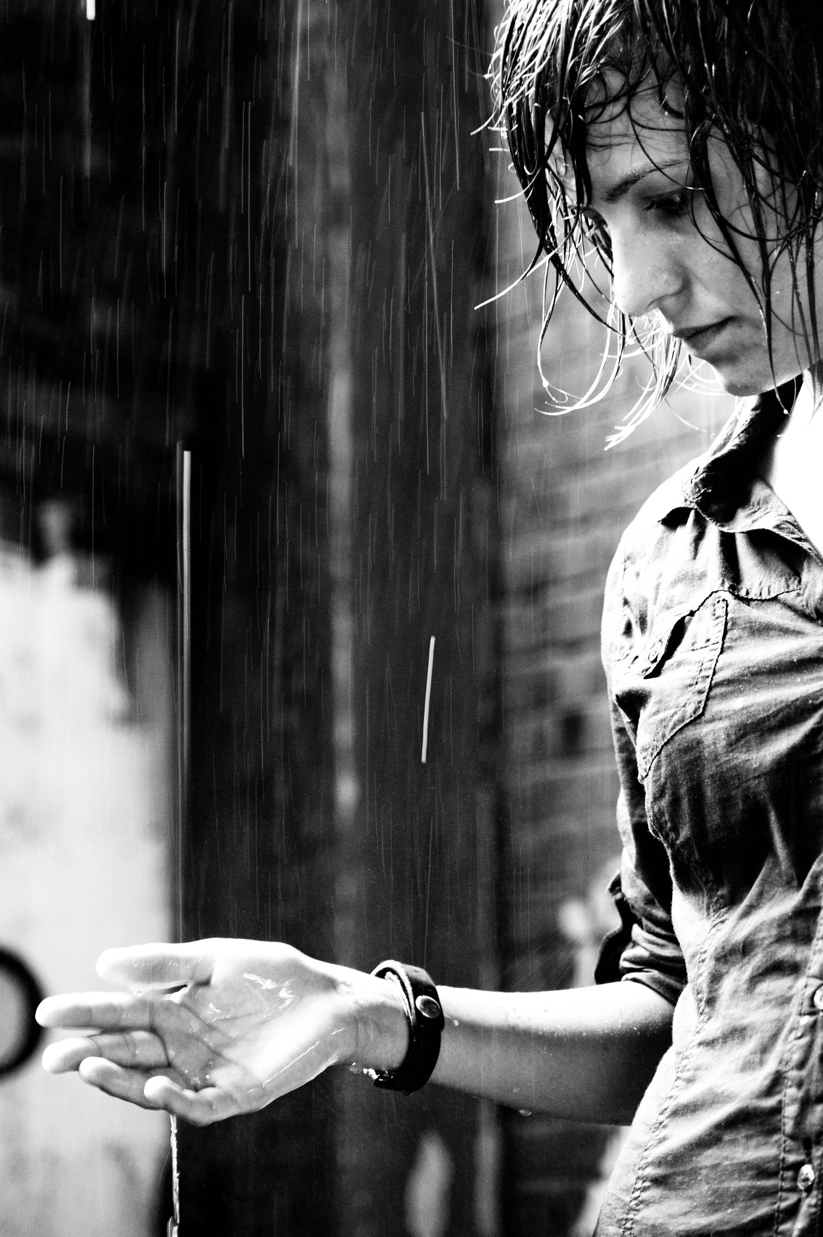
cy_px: 618
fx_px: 2832
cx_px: 412
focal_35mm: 82
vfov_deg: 24.6
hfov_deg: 16.5
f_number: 4
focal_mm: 55
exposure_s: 1/30
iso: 1600
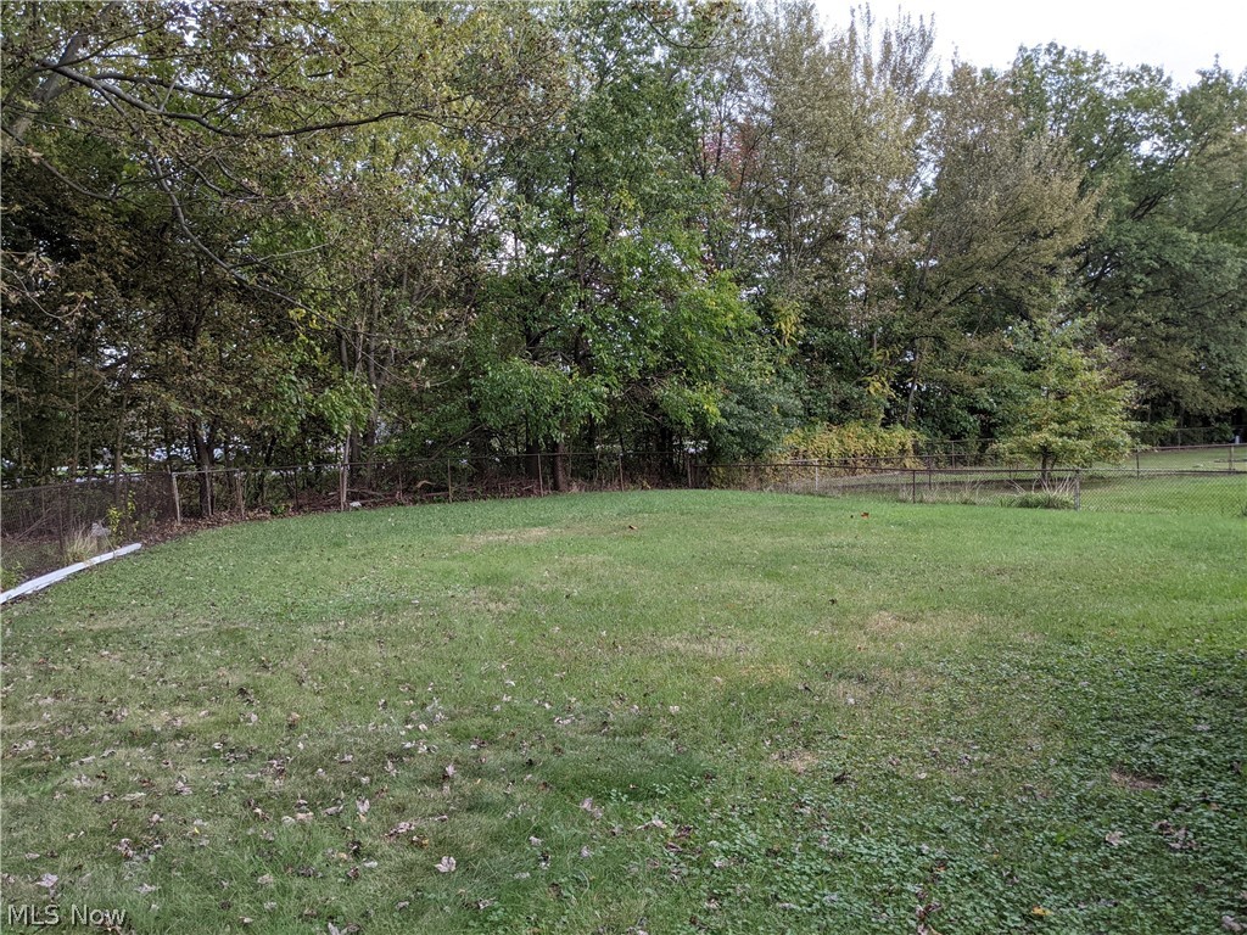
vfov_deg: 51.4
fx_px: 973
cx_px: 624
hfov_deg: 65.3
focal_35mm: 27
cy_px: 468
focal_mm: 4.38
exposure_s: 1/239
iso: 46
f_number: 1.73
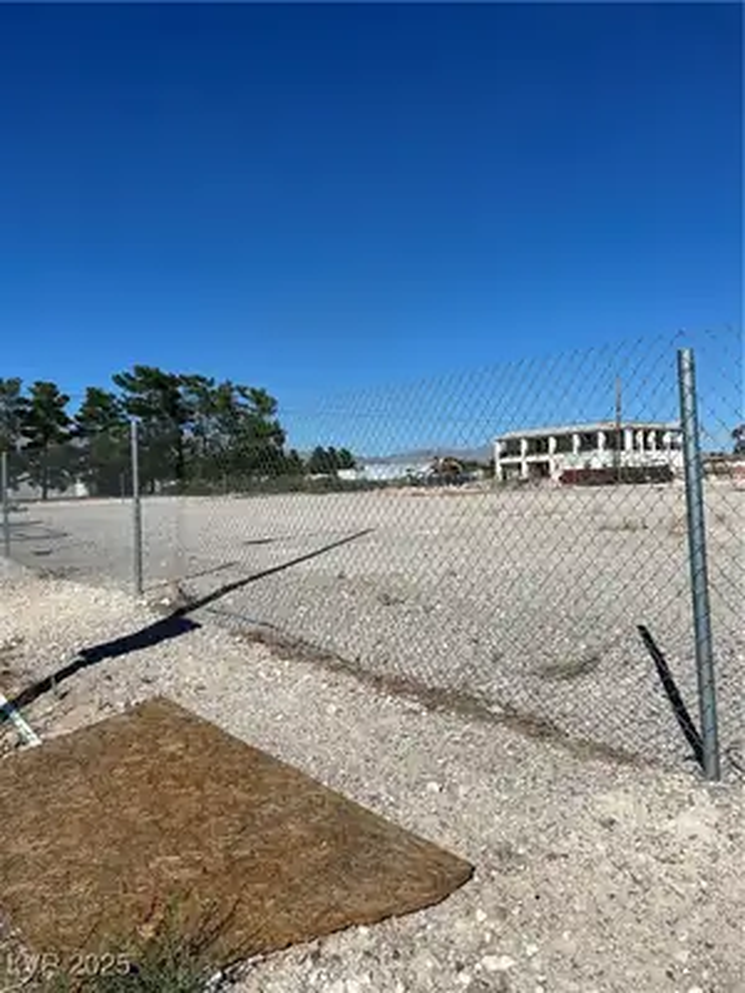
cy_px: 496
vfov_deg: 67.3
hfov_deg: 53.1
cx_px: 372
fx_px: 746
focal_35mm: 26
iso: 50
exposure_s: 1/9434
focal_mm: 5.7
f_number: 1.5
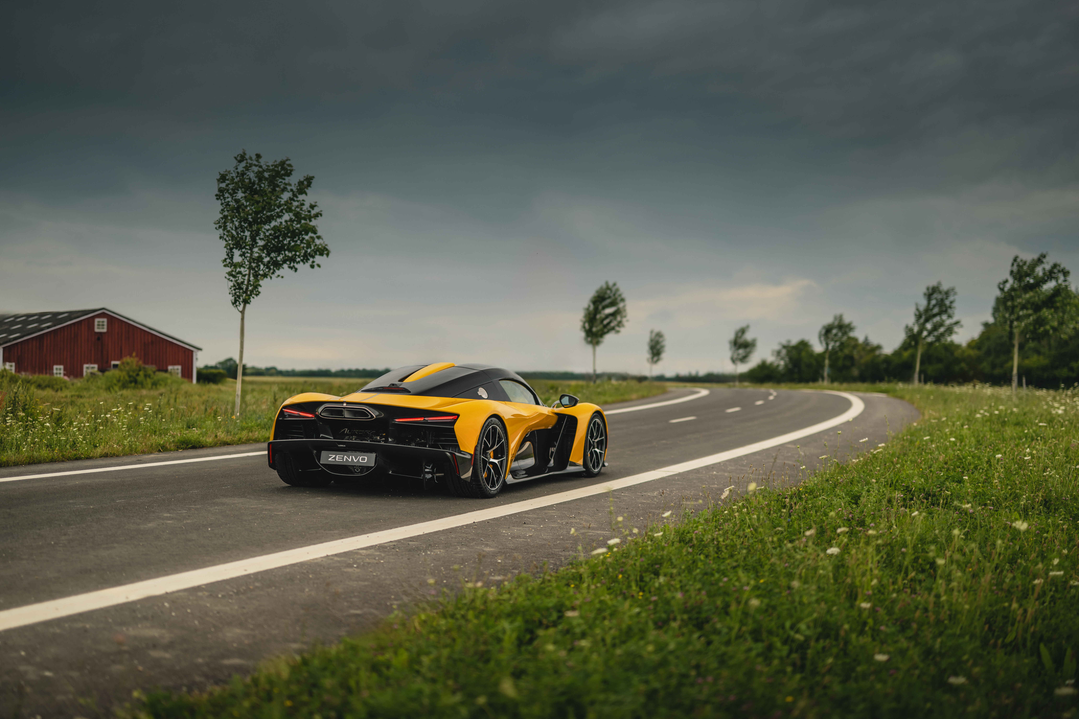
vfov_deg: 27.0
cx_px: 540
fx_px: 1498
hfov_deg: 39.6
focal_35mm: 50
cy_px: 360
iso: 32
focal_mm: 50
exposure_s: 1/500
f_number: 1.4
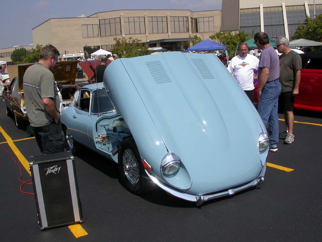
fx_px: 353
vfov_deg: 37.7
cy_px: 121
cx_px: 161
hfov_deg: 49.0
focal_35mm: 38
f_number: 7.5
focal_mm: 7.85
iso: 100
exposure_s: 1/554
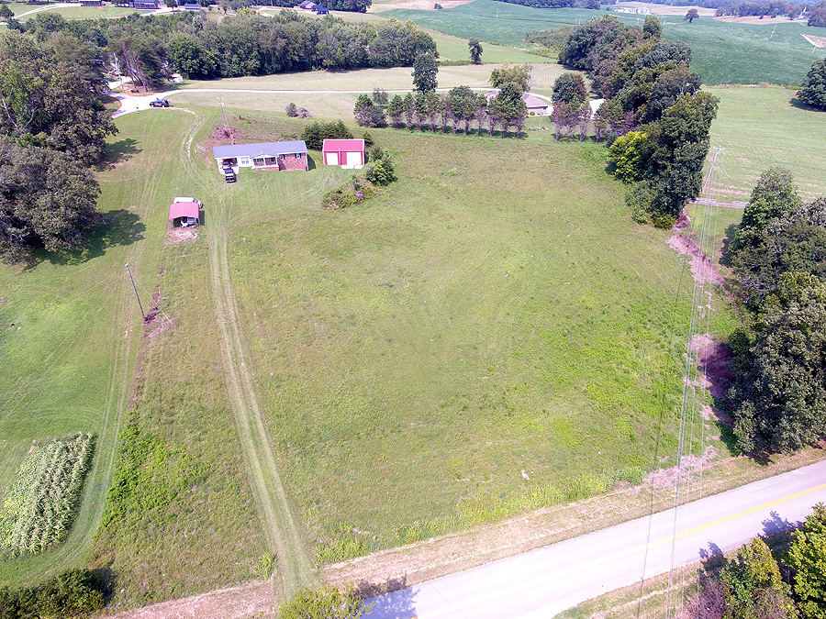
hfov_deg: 81.7
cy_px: 310
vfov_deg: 66.0
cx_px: 413
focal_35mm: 20
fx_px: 477
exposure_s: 1/303
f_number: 2.8
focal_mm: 3.61
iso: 100
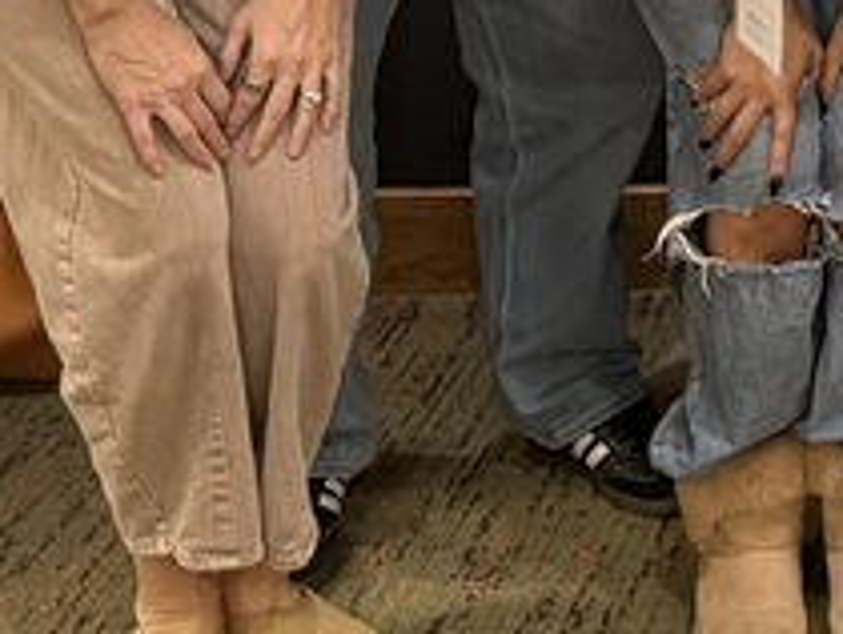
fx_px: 2853
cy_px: -457
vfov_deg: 11.8
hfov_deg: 15.0
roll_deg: -0.1
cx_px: 1441
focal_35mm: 117
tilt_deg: -10.7
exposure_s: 1/60
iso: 640
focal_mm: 6.76
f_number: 1.78
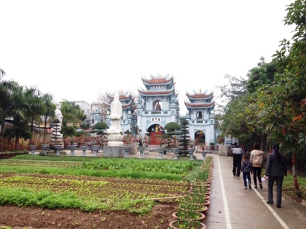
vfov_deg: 40.7
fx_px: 309
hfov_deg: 52.6
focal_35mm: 35
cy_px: 114
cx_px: 153
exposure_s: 1/310
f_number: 2.4
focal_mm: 4.28
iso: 50
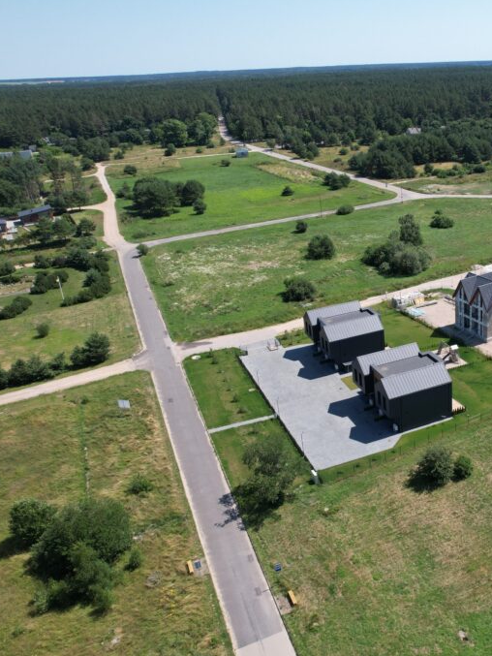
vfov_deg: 56.8
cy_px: 328
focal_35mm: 32
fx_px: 606
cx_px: 418
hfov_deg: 41.5
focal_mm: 8.38
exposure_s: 1/1500
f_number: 2.8
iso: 100
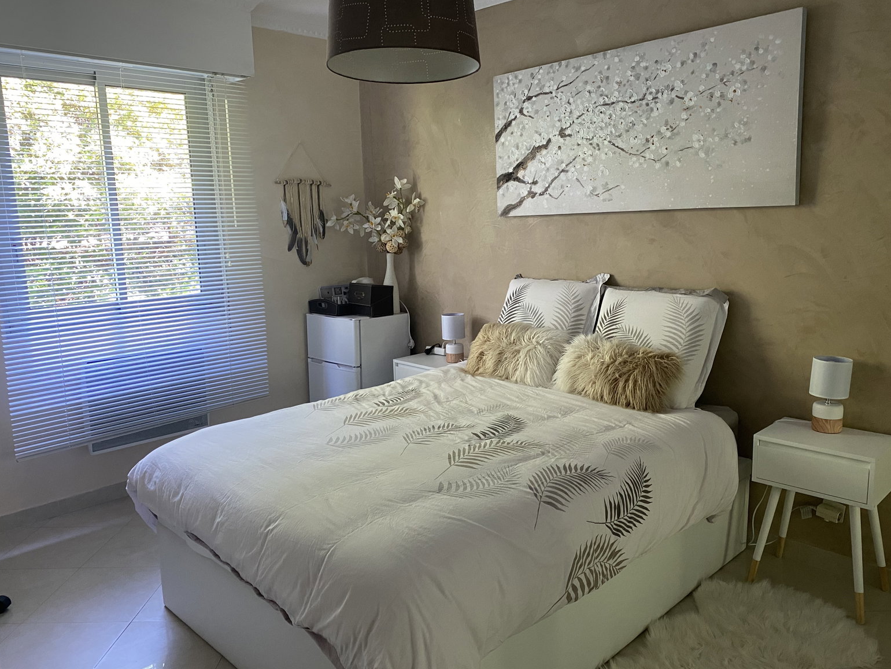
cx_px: 454
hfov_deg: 65.3
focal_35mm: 27
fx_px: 695
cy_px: 340
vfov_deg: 51.4
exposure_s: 1/60
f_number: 1.8
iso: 250
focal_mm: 4.25
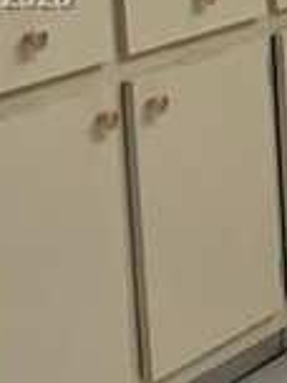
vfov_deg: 10.8
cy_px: -3
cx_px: 665
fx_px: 2012
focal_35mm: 182
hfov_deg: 7.7
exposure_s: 1/120
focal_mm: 4.2
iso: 100
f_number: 1.6
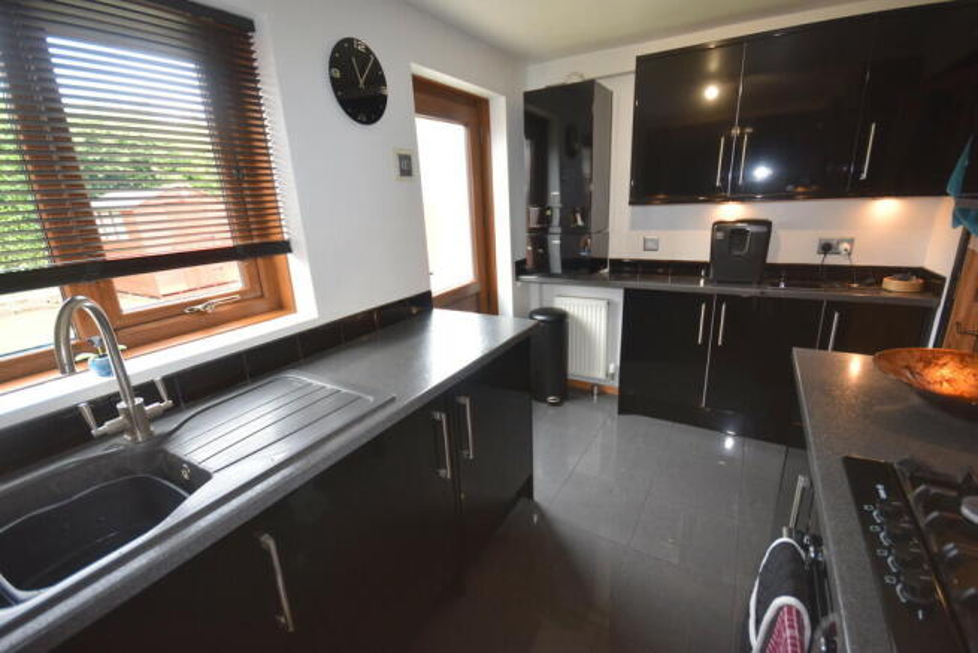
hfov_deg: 100.4
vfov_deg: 77.4
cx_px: 489
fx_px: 408
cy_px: 326
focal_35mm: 15
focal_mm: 10
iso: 800
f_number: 5
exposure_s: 1/100
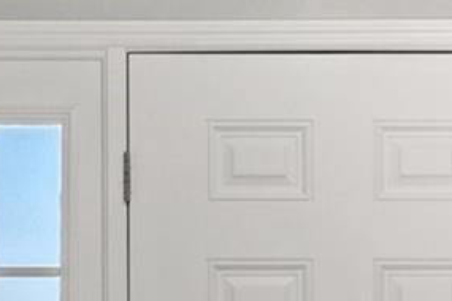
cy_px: 439
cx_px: 335
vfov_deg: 9.1
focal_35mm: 147
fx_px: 1851
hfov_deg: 13.9
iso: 400
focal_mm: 17.5
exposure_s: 1/25
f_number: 8
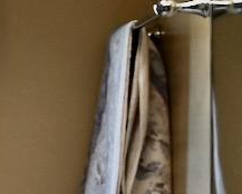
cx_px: -292
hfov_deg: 15.8
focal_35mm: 83
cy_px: 99
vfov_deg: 18.5
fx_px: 595
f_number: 7.1
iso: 800
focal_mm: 10
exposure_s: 1/200
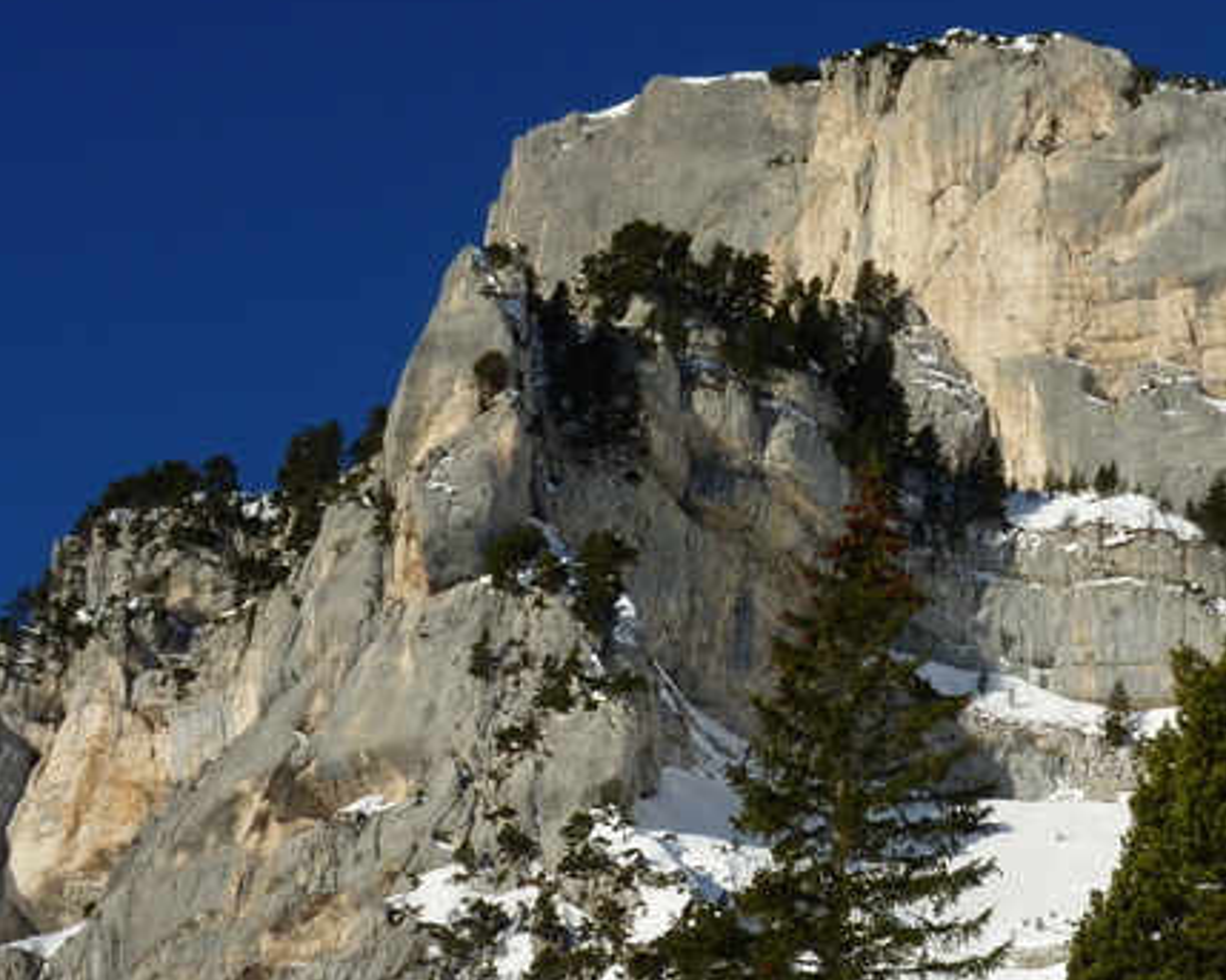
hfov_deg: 22.8
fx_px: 2975
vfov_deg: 18.6
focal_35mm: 82
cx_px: 1046
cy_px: 723
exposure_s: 1/640
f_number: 4.2
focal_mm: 8.1
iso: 80
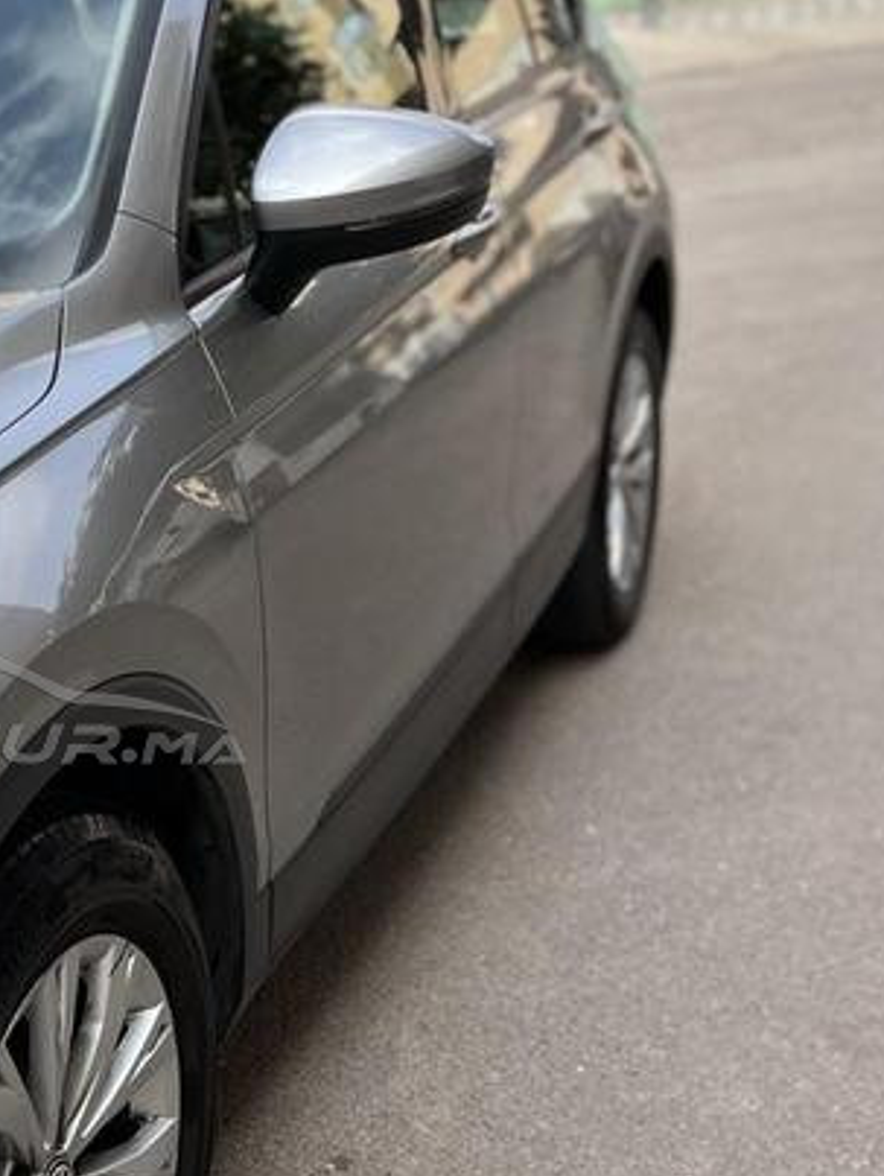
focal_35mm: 56
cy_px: 705
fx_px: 1904
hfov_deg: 24.8
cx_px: -12
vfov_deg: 34.2
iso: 50
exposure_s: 1/992
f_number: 1.6
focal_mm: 5.1
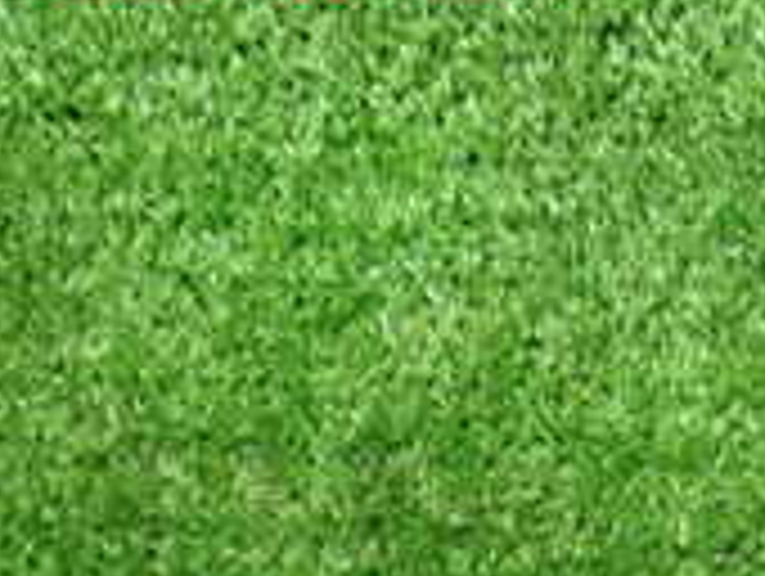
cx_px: 1058
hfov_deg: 14.0
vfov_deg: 10.6
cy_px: 914
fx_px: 2966
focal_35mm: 134
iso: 320
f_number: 2.7
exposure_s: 1/40
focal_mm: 6.83
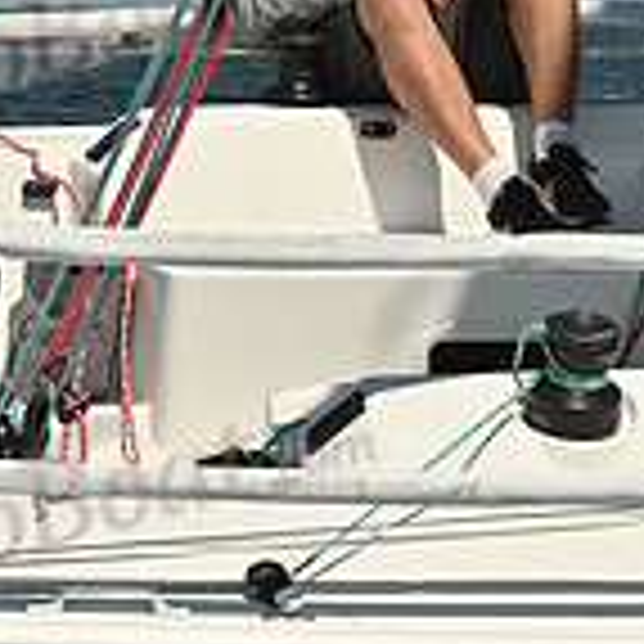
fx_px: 5073
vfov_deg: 7.3
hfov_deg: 7.2
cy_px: 214
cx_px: 612
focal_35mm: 241
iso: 250
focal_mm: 70
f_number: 11
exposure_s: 1/1250
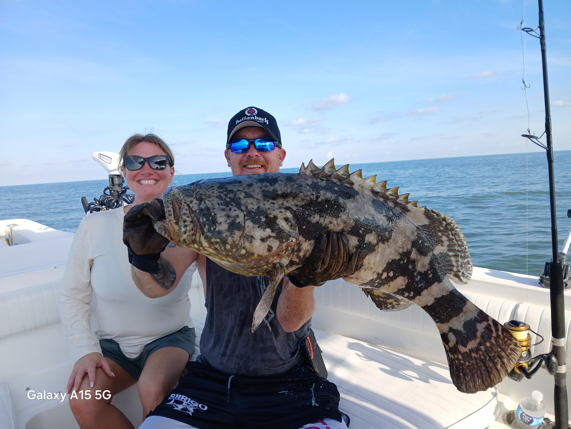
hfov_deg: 67.3
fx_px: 429
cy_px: 214
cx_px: 286
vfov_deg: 53.1
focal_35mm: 26
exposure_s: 1/267
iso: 20
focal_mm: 3.98
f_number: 1.8
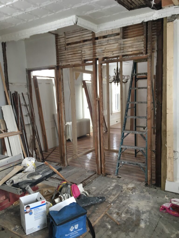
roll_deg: +2.6
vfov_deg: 61.7
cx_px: 90
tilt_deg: -6.9
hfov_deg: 48.2
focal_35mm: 29
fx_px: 200
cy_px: 119
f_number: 2.2
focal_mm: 4.15
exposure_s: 1/30
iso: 64
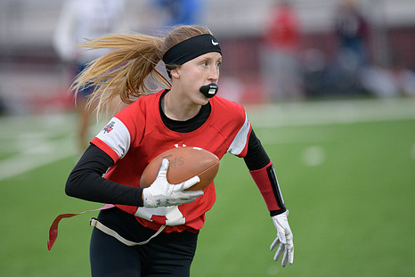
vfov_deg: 3.7
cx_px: 202
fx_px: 4301
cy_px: 132
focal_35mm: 373
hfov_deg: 5.5
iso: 4000
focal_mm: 300
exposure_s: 1/3200
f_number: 2.8
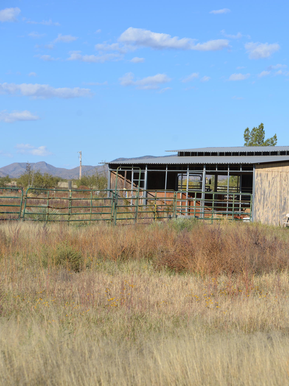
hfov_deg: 13.5
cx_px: 266
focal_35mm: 109
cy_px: 193
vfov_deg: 18.0
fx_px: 1213
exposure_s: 1/800
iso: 200
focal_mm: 75
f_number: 7.1
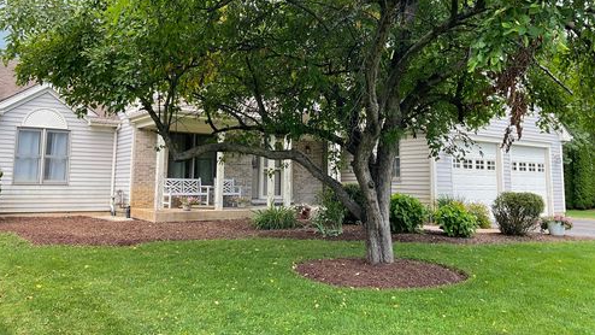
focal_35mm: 32
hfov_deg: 61.0
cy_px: 119
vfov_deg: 36.4
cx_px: 296
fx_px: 505
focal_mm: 3
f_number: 1.8
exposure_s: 1/133
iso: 16
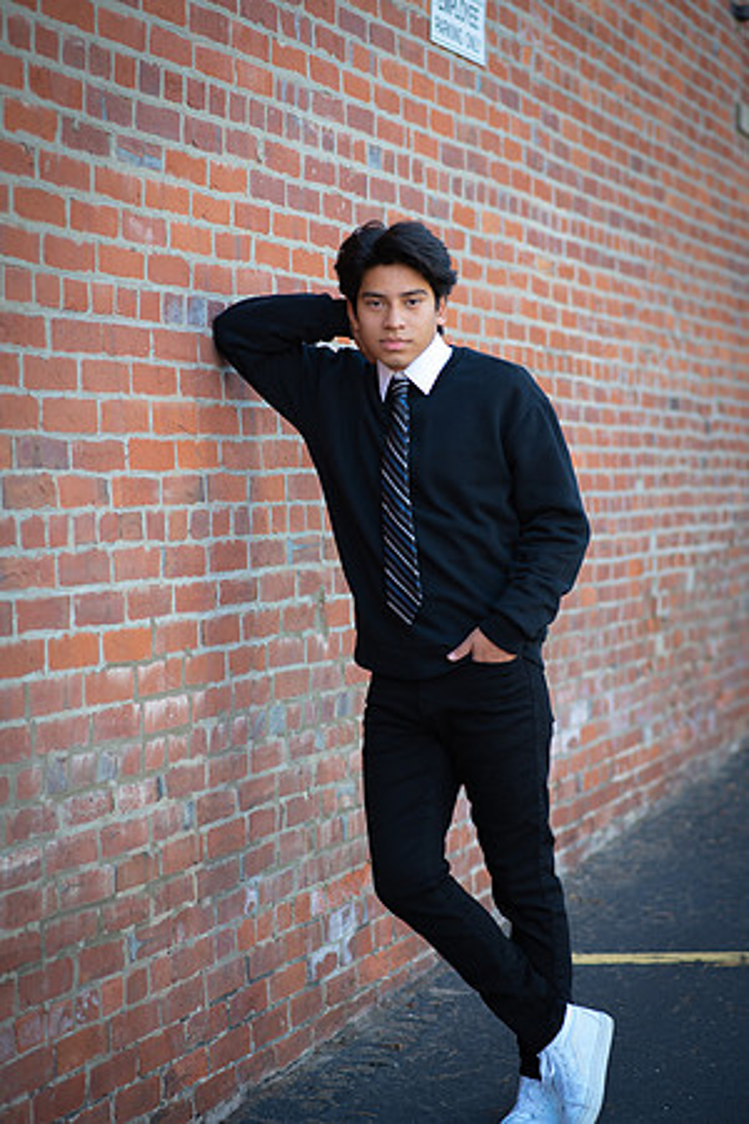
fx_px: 2653
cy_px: 562
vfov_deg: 23.9
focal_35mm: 85
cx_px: 374
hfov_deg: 16.1
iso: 180
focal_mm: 85
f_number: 2.8
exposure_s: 1/200
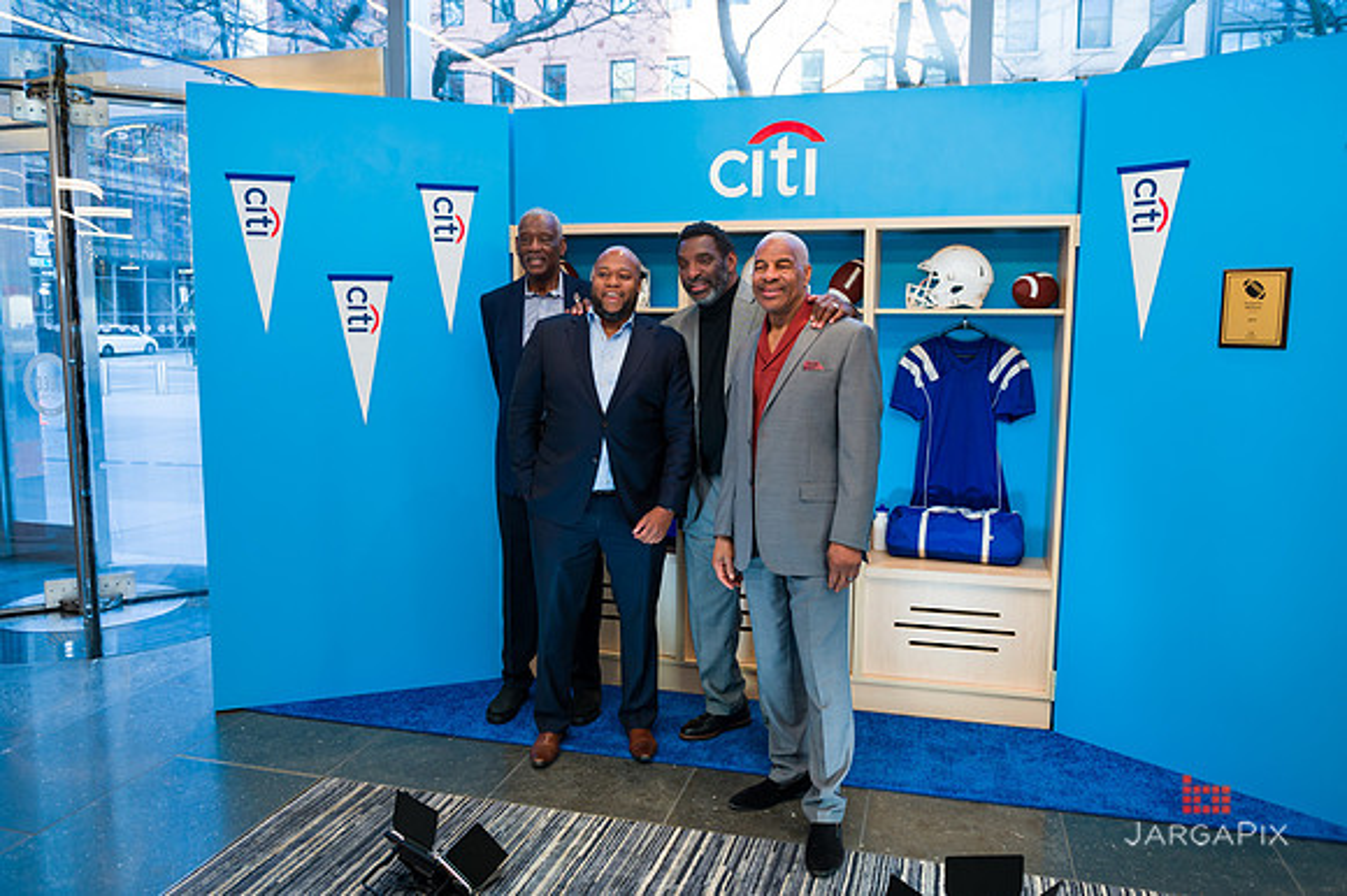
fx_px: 1010
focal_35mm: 27
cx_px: 674
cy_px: 448
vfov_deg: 47.9
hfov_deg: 67.4
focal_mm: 27
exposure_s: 1/200
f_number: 4
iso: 500
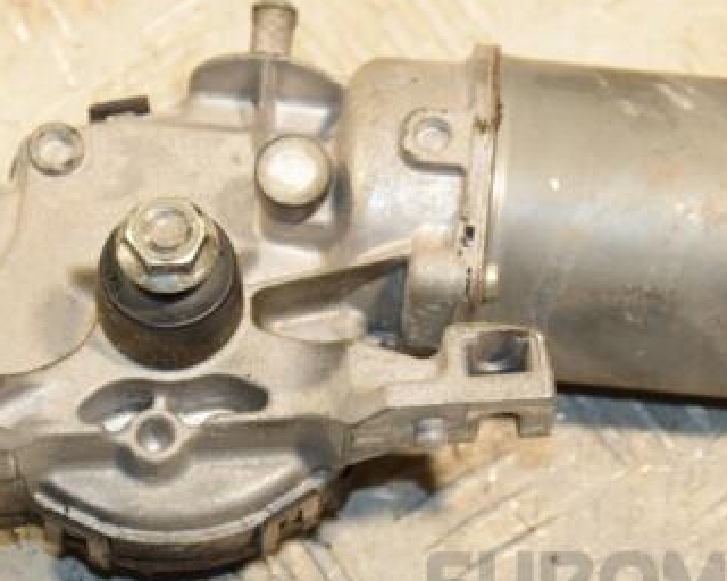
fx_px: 3744
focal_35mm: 174
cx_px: 384
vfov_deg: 8.9
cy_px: 284
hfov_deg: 11.1
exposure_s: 1/200
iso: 800
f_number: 6.3
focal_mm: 66
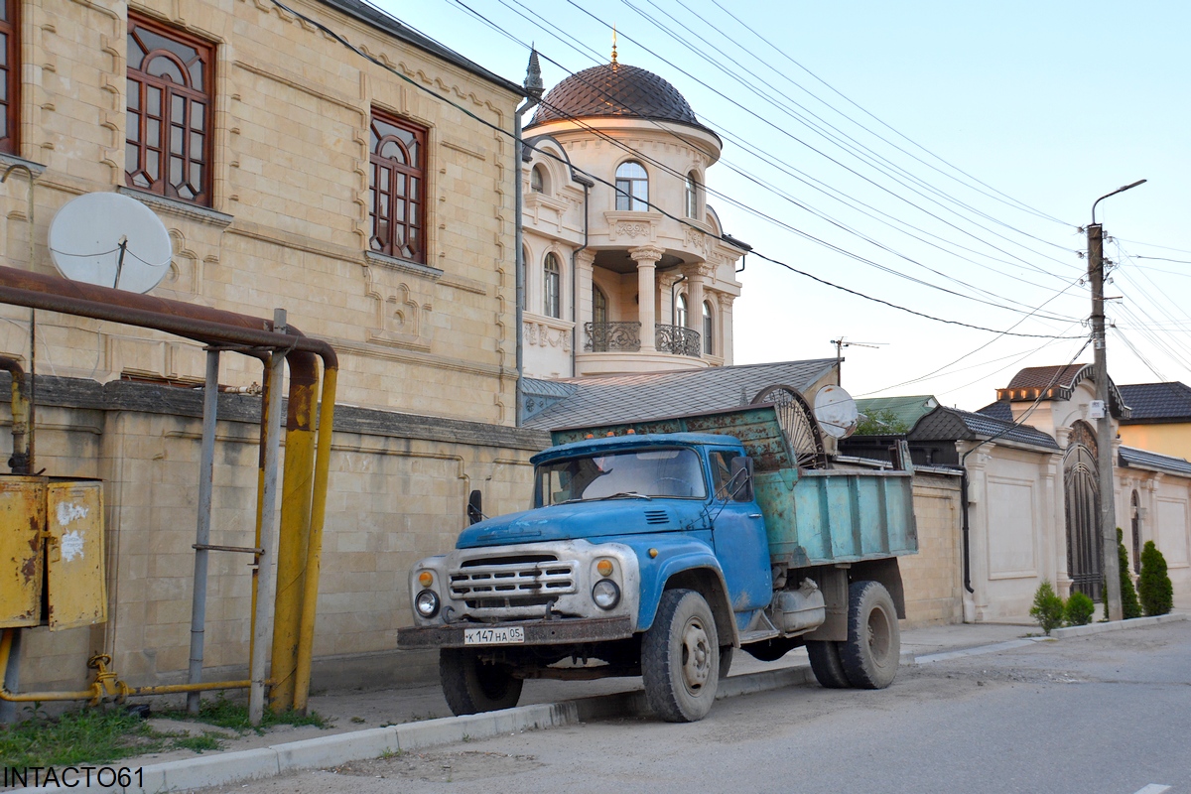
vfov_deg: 34.2
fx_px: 1290
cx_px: 596
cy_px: 397
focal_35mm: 39
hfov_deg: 49.6
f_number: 5.6
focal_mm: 26
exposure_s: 1/125
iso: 280
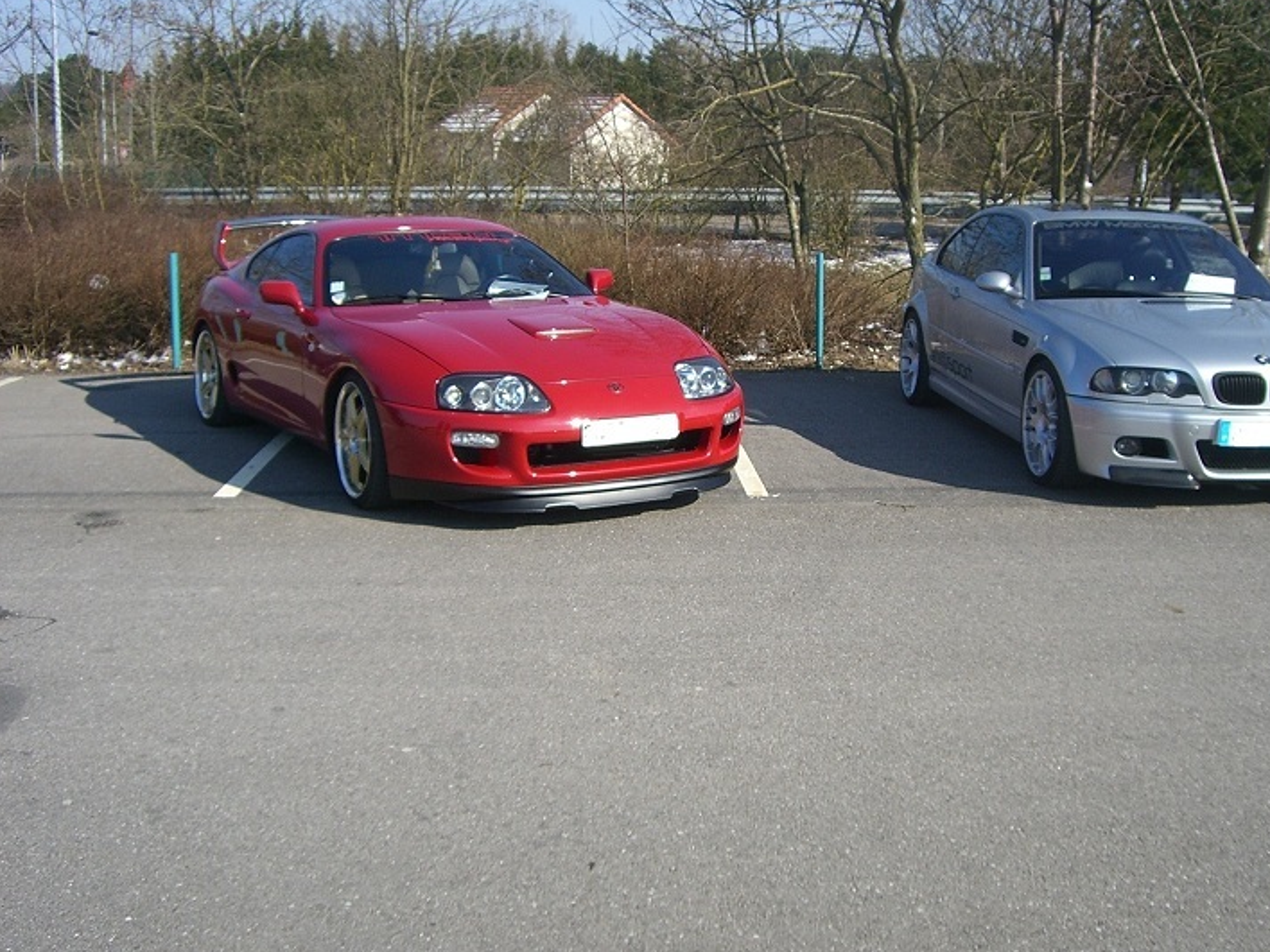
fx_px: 1614
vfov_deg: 32.9
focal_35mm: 44
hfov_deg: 42.8
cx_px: 734
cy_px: 446
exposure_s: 1/500
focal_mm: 6.2
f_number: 4.3
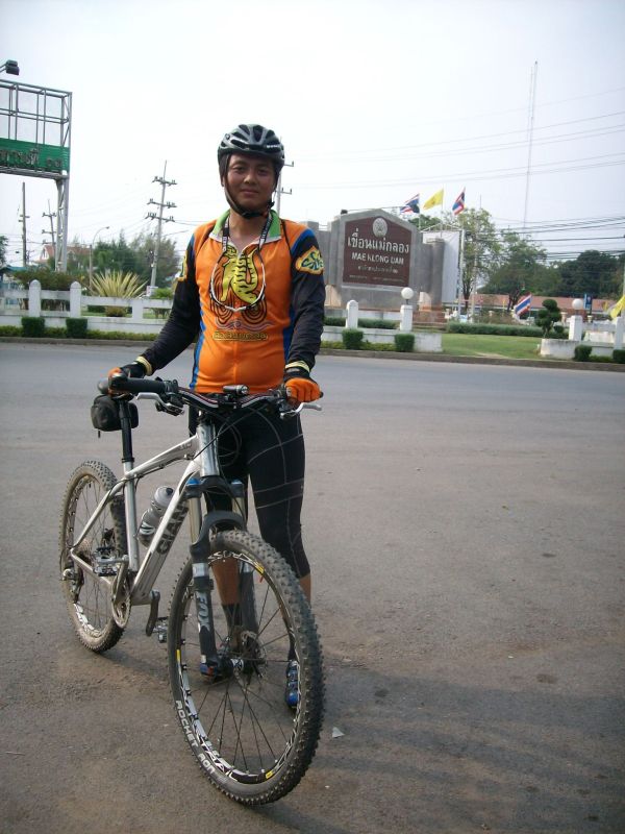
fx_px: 843
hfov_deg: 40.7
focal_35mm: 35
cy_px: 417
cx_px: 312
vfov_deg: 52.6
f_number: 2.8
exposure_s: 1/471
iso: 80
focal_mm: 5.8
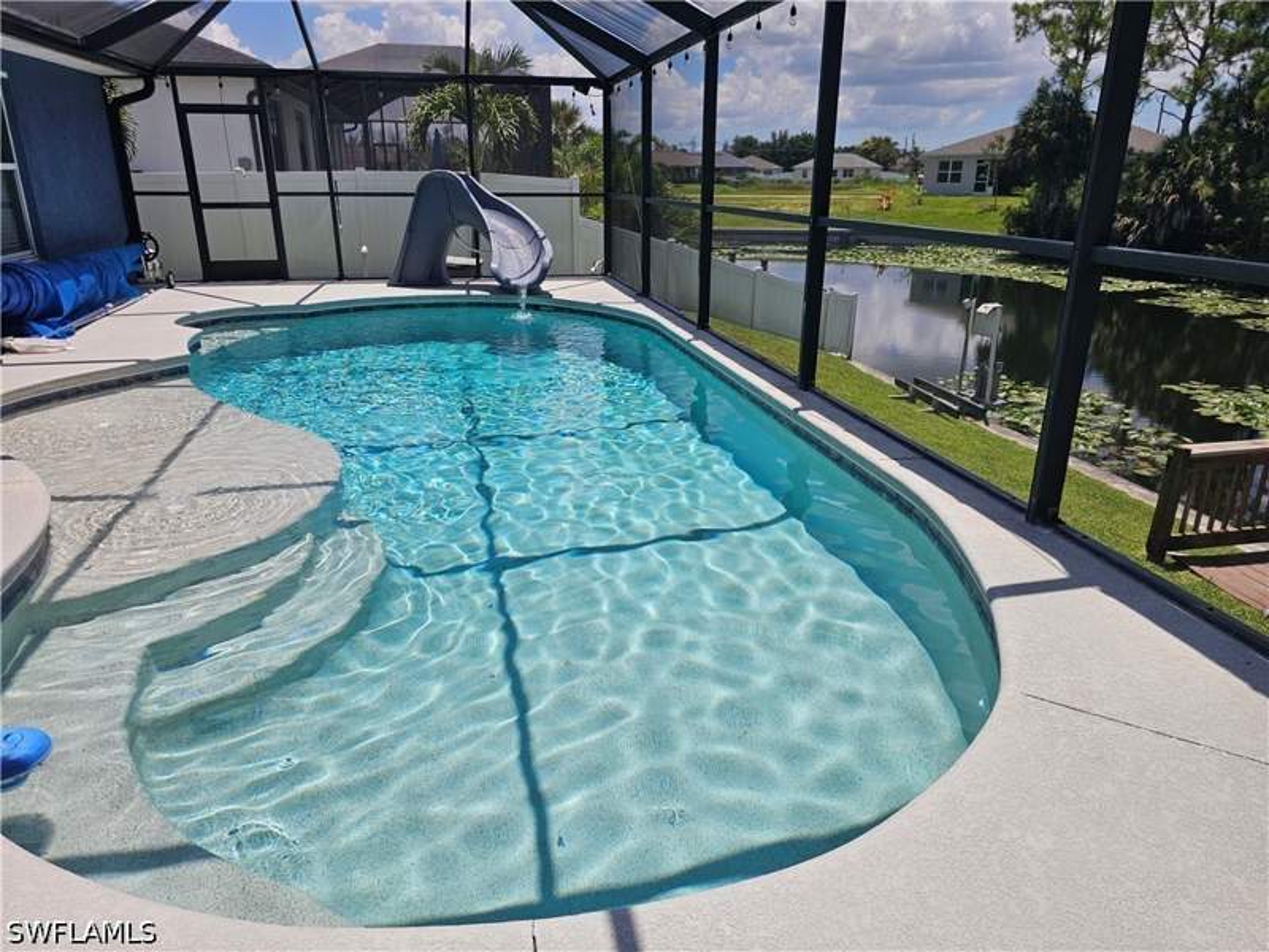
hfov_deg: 73.9
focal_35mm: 23
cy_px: 476
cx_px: 634
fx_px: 843
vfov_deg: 58.9
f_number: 1.7
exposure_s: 1/1027
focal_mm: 6.3
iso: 10
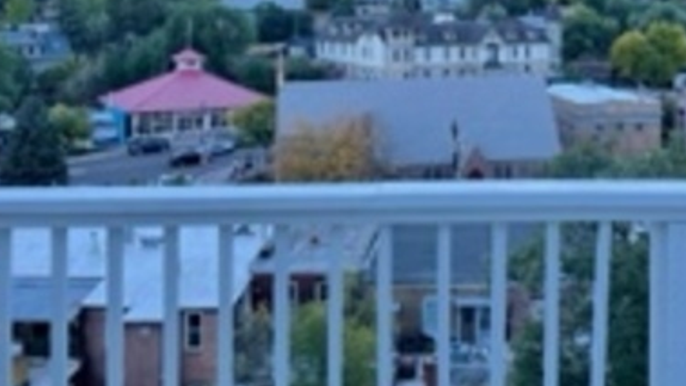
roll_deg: -0.3
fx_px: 910
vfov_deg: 23.1
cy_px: 9
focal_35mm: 50
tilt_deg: +0.2
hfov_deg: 40.4
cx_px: 491
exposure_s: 1/513
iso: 32
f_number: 1.6
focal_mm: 4.2
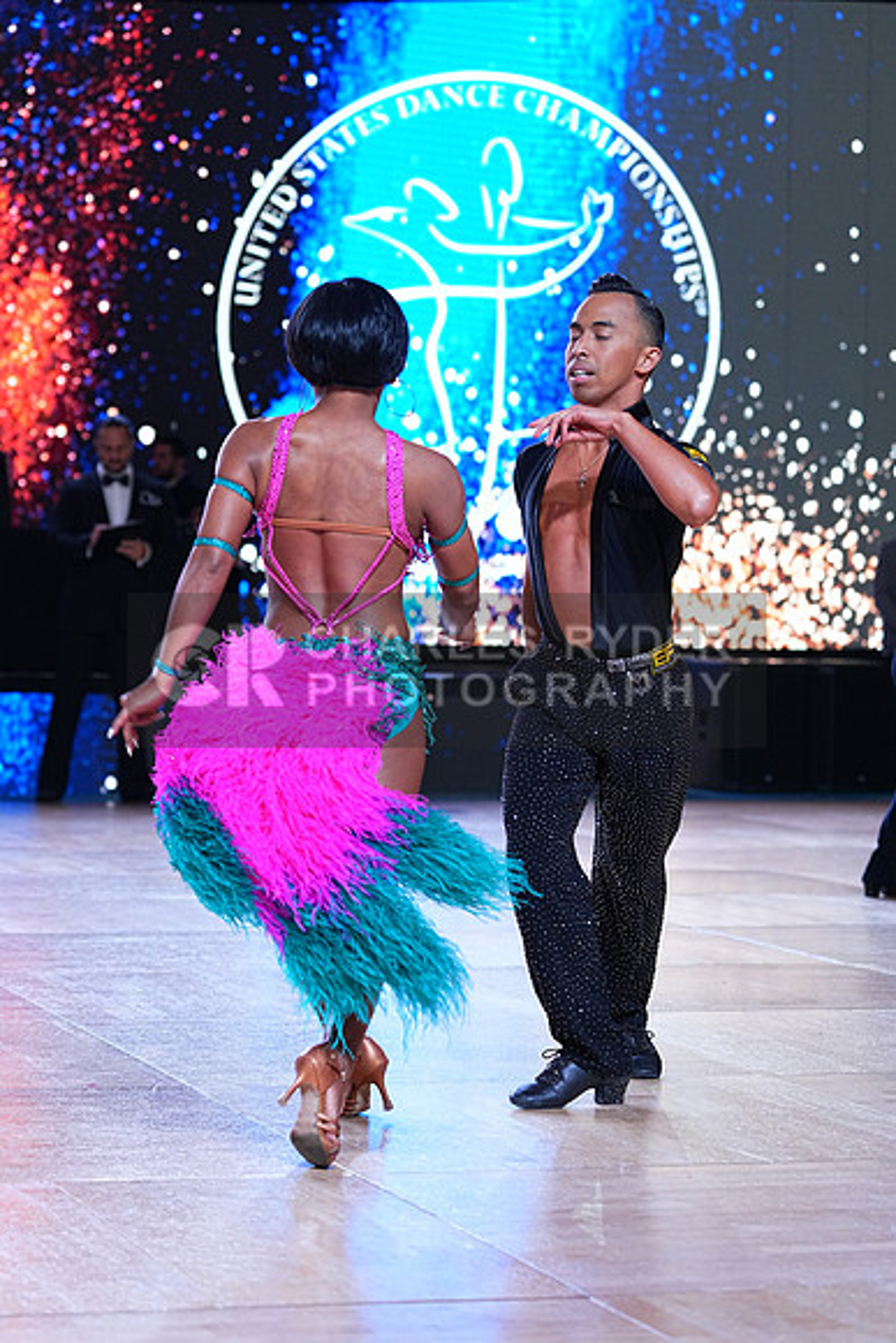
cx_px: 448
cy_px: 672
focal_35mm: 96
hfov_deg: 14.3
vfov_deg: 21.2
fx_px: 3582
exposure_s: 1/400
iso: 1000
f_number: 4
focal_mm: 96
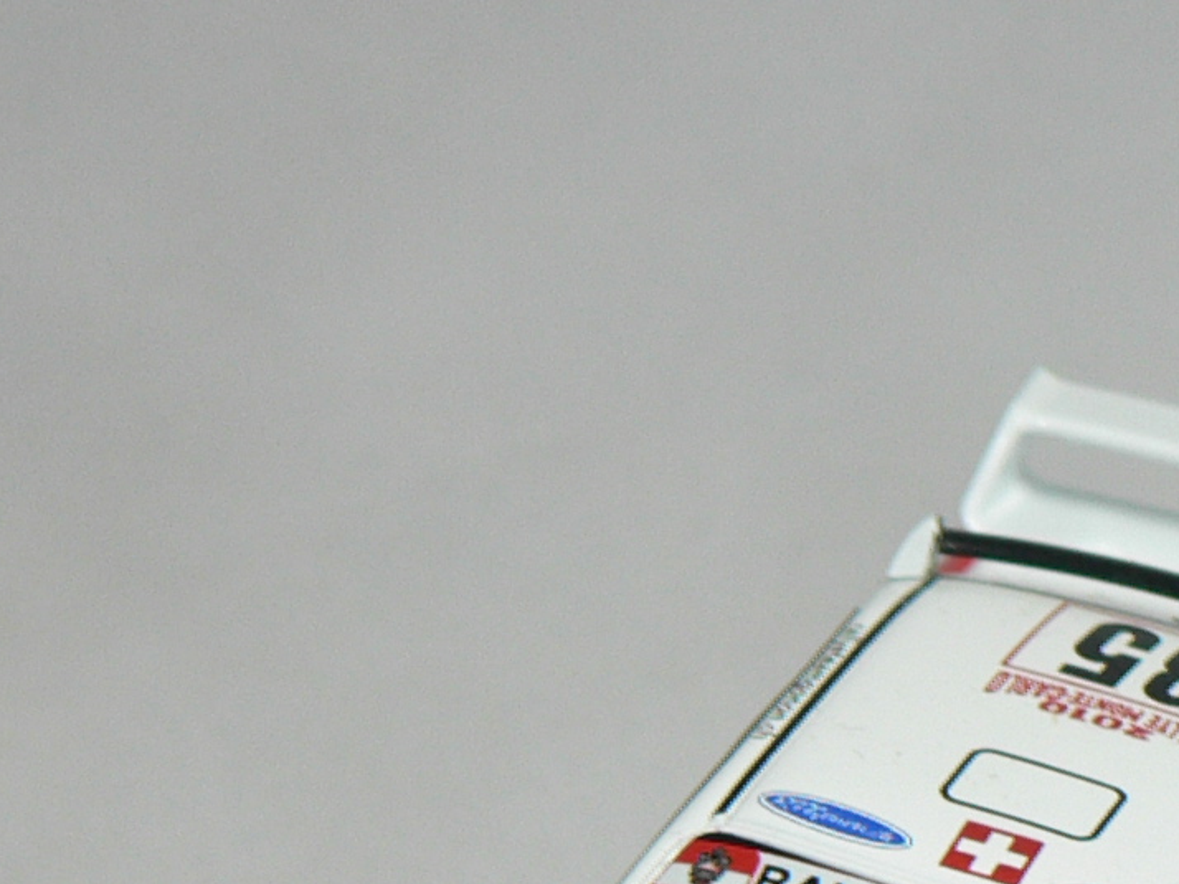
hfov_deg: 6.3
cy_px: 1348
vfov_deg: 4.7
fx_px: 10623
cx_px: 819
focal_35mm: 312
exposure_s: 1/60
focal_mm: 14.5
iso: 80
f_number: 3.2
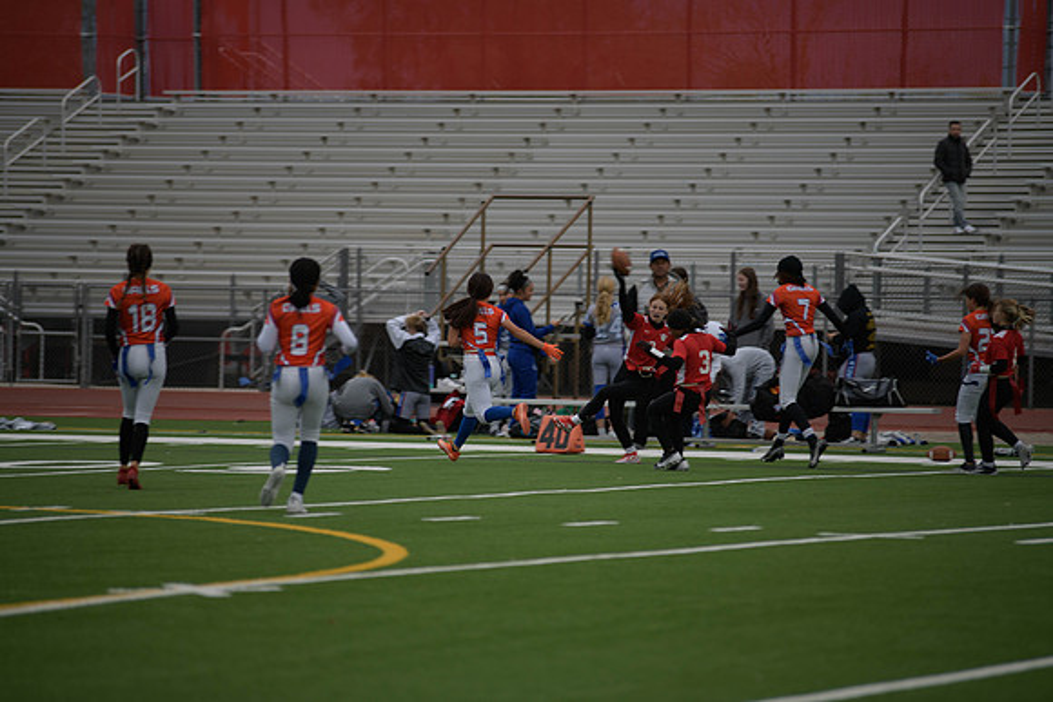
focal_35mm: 200
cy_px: 351
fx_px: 5851
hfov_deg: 10.3
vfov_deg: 6.9
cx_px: 526
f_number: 2.8
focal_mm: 200
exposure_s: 1/200
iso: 90
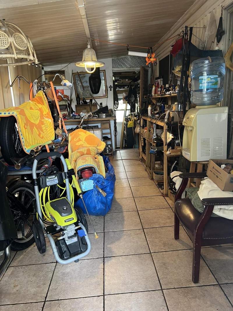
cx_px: 116
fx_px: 233
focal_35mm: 26
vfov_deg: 67.3
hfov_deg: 53.1
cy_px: 156
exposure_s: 1/60
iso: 125
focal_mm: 5.7
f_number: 1.5
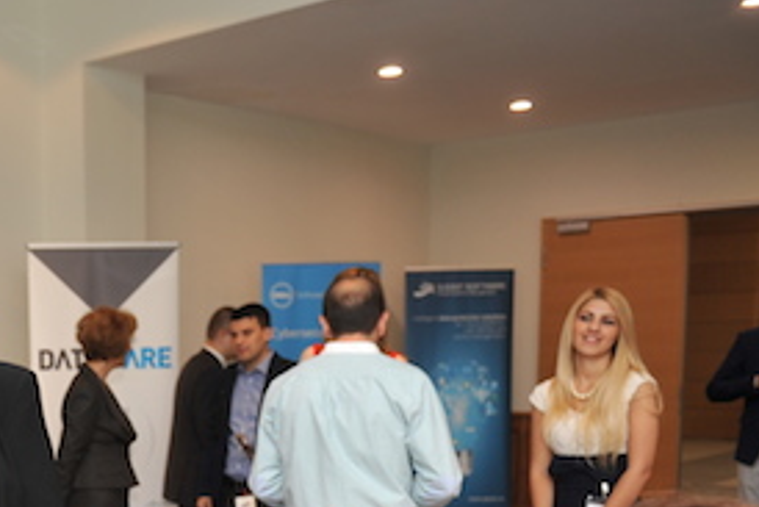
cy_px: 518
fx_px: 1181
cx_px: -114
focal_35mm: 56
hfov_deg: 31.0
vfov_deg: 23.1
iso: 500
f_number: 3.2
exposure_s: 1/80
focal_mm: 24
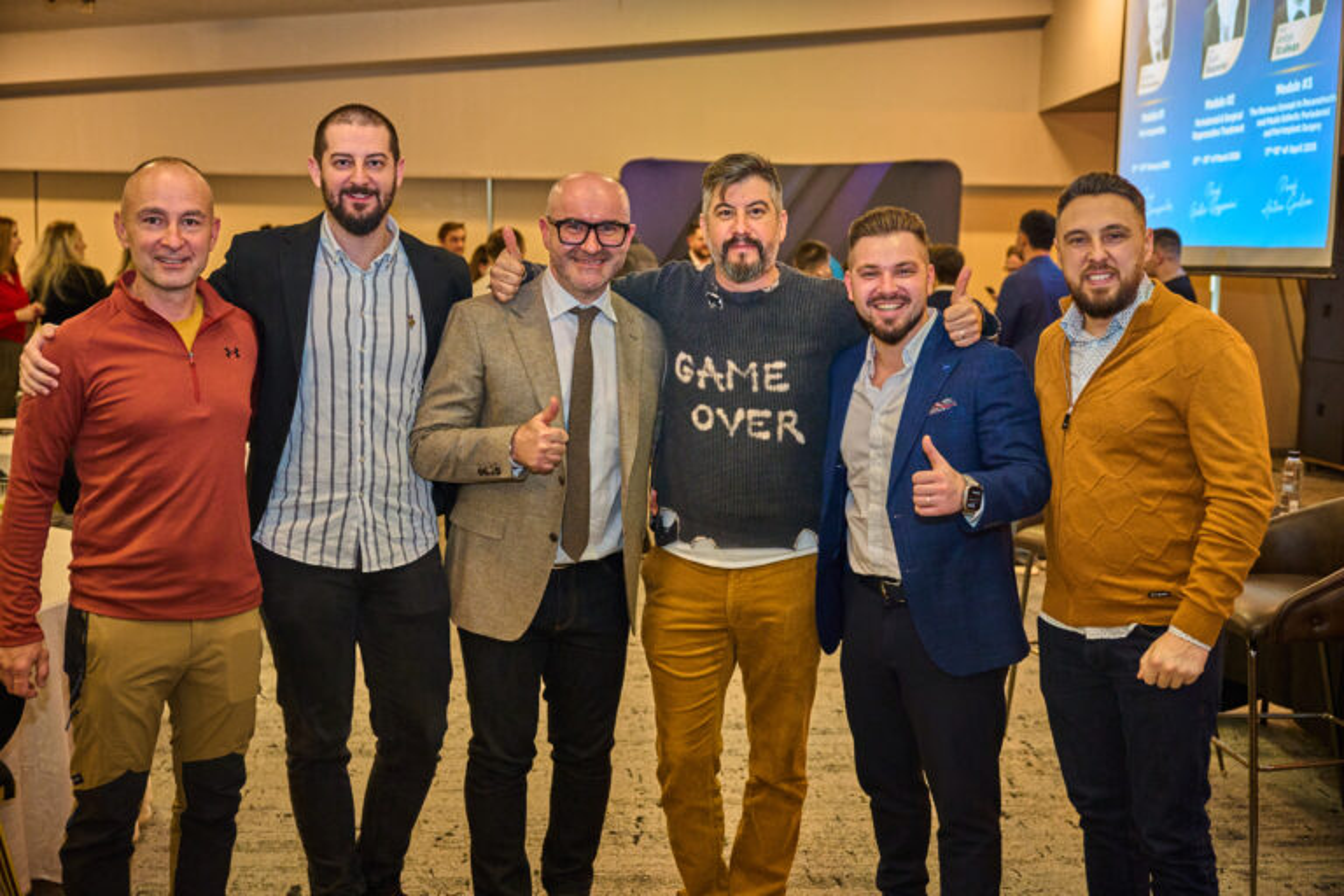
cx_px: 672
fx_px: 1553
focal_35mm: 42
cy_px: 448
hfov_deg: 46.8
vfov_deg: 32.2
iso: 8000
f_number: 3.2
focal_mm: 41.6
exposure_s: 1/100
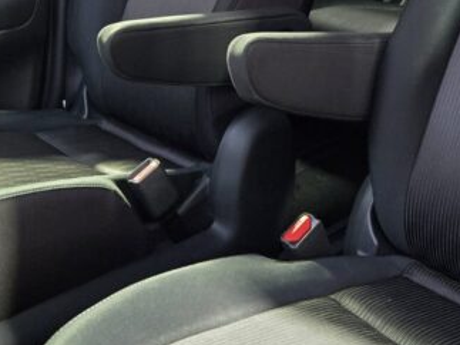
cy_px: 14
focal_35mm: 57
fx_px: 757
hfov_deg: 33.5
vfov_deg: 24.7
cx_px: 305
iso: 1600
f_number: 1.8
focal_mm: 5.4
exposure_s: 1/40
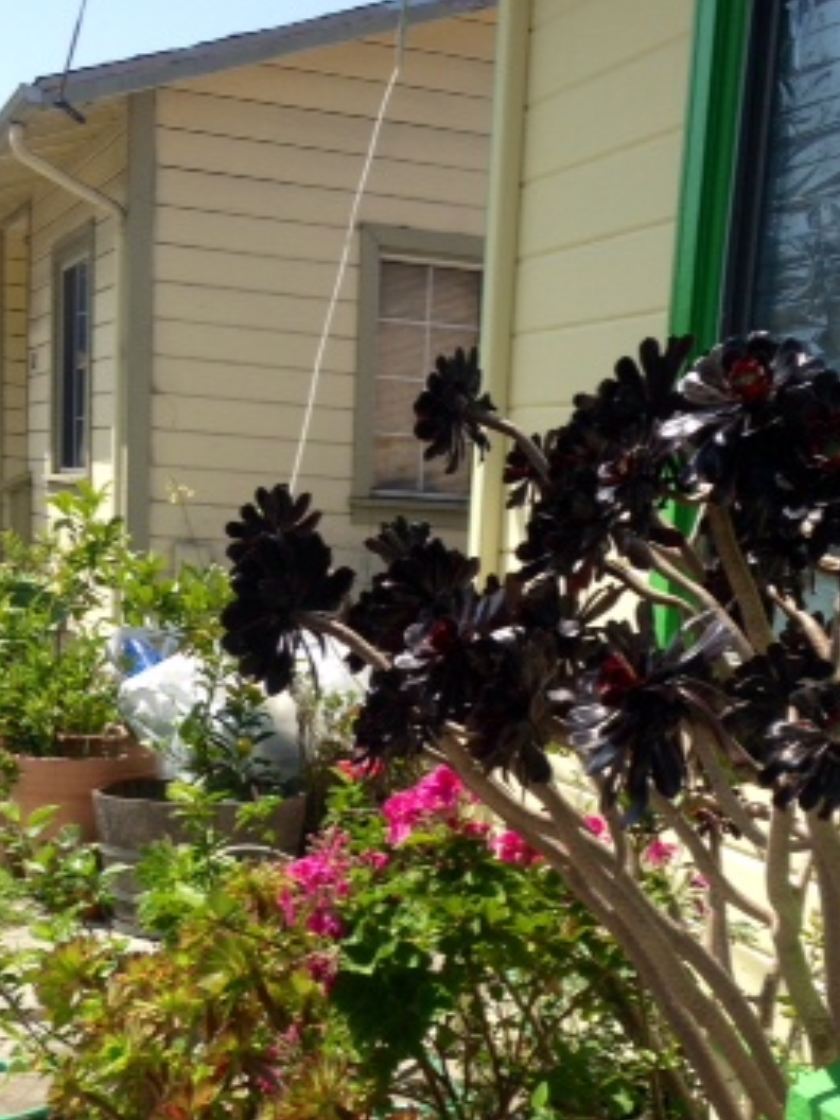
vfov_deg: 31.6
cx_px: 493
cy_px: 843
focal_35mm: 60
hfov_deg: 24.4
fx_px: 1941
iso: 50
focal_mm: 4.12
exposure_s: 1/1043
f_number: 2.4
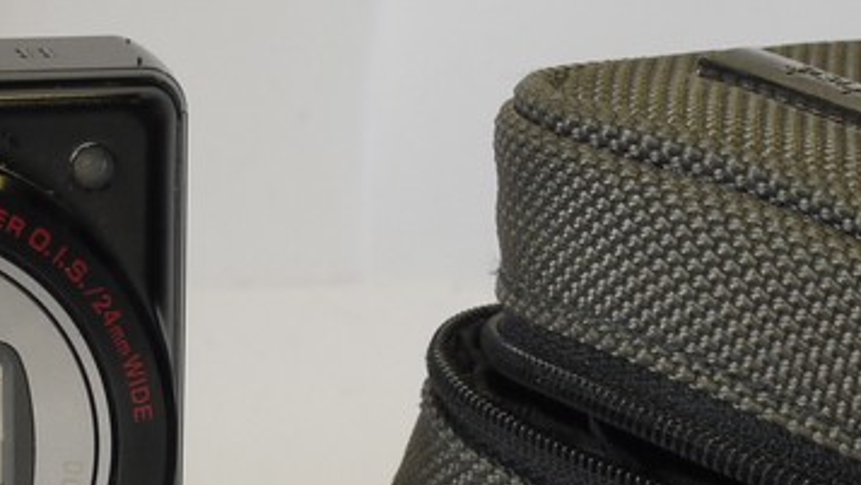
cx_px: 227
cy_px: 388
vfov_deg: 5.5
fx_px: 5024
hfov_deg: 9.8
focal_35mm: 220
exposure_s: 1/40
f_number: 8
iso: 400
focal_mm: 30
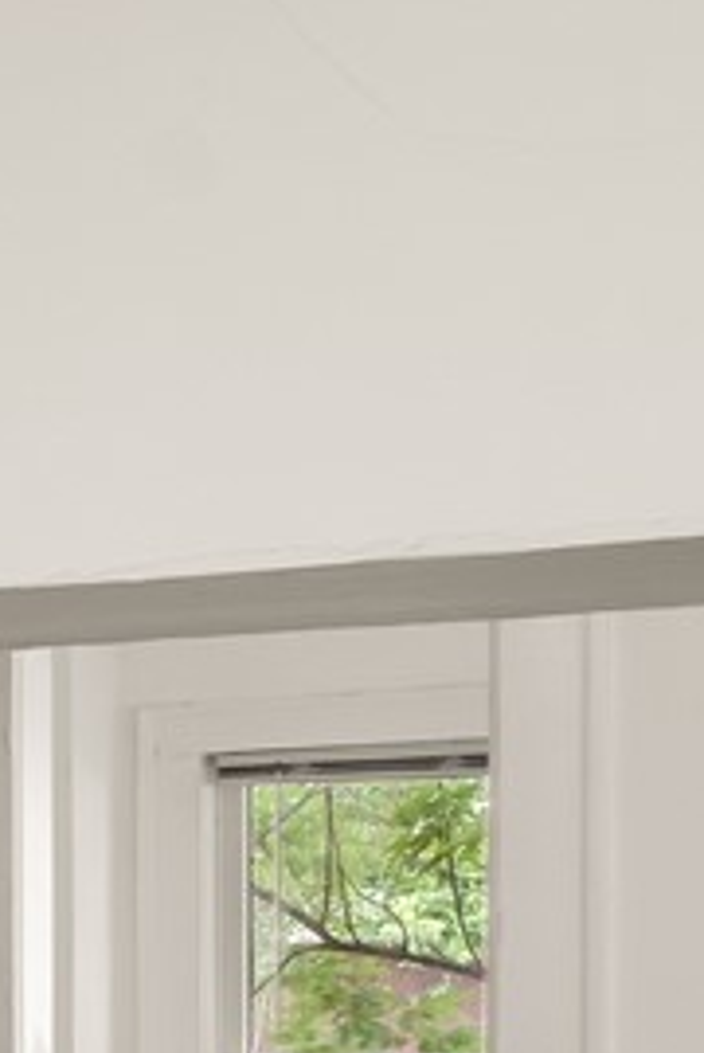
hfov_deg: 6.1
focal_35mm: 129
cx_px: -2929
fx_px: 3774
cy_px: 1053
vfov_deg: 15.6
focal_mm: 16
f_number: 9
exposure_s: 1.6
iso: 200
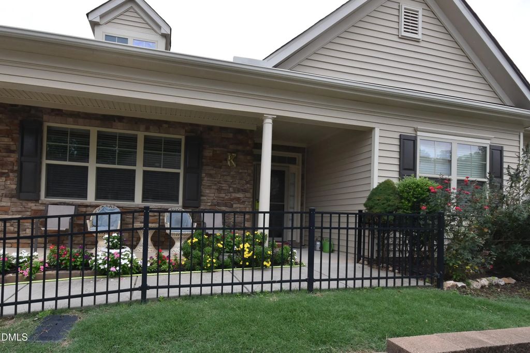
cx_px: 265
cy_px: 176
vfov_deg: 77.3
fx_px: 221
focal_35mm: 15
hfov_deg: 100.4
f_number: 8
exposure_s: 1/500
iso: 720
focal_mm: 10
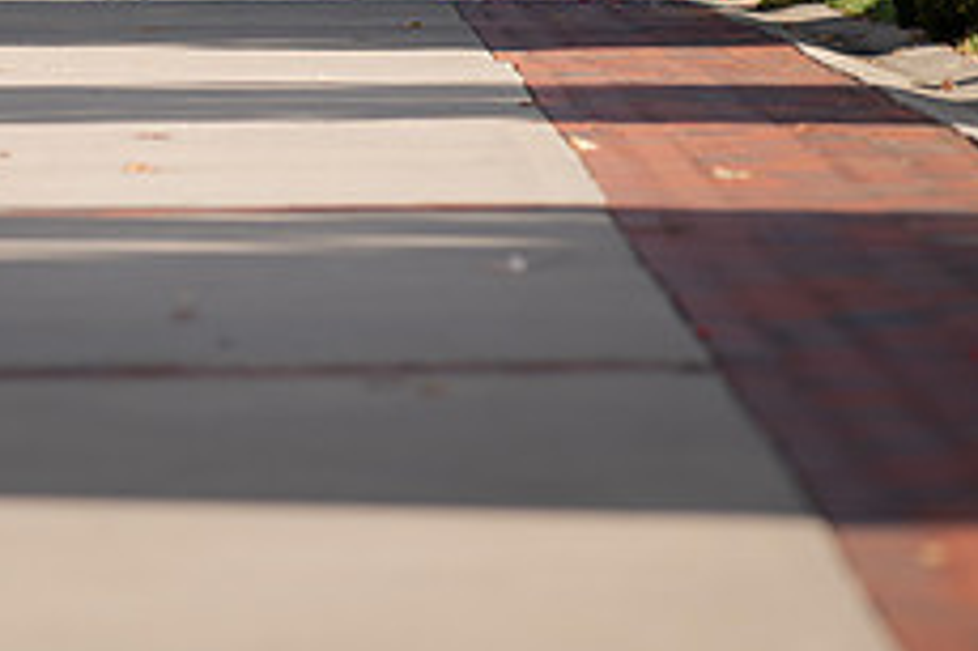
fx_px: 20577
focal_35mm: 758
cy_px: -117
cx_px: -247
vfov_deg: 1.8
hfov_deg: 2.7
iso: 200
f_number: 5.6
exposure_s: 1/640
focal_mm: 300
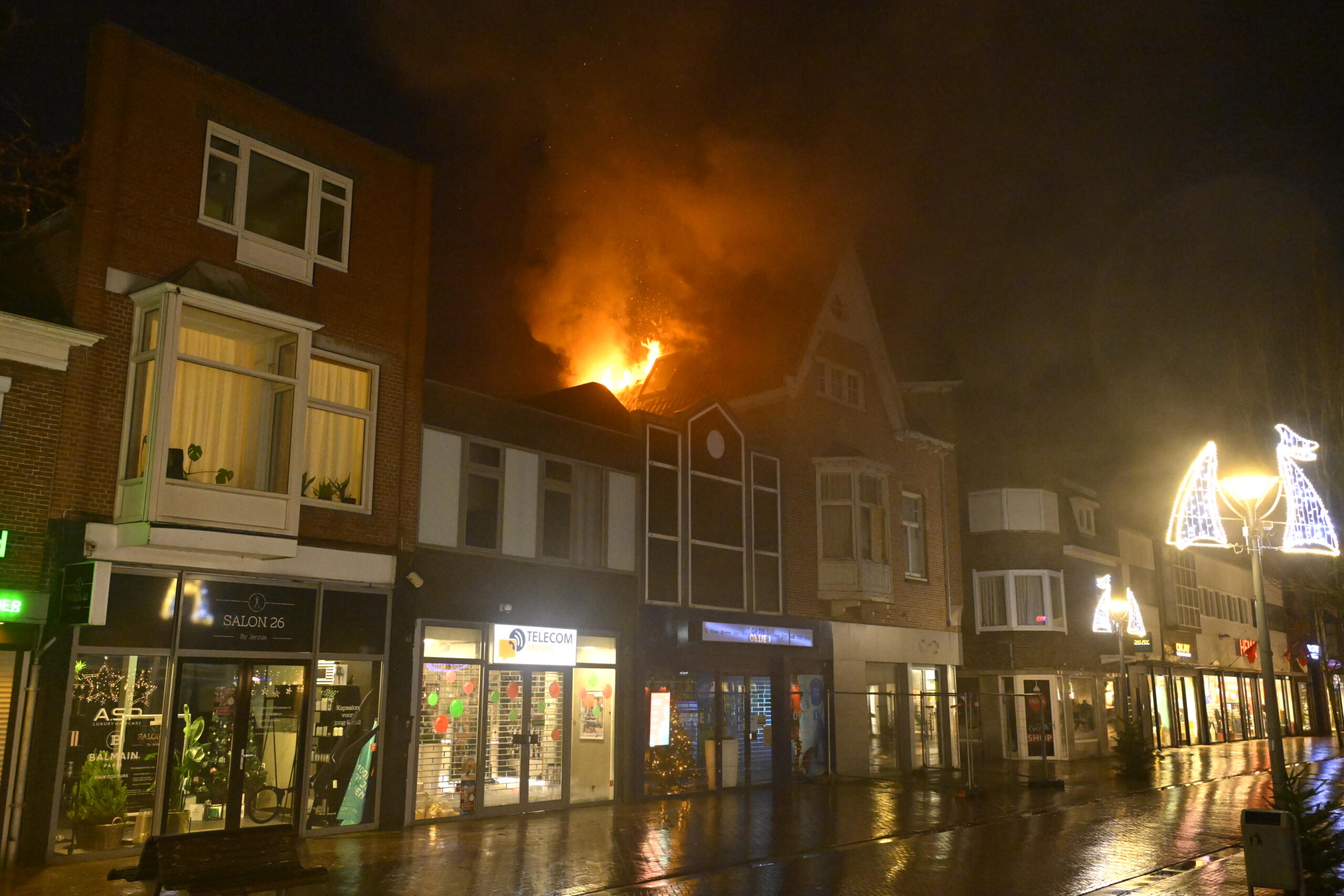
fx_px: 1083
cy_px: 448
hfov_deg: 63.7
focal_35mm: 29
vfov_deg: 45.0
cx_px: 672
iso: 10000
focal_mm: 29
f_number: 4
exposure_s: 1/80
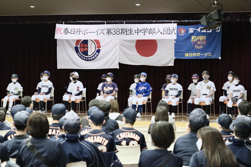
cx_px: 126
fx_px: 704
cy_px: 84
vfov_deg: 13.6
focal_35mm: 101
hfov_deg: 20.2
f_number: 3.6
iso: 2000
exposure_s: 1/100
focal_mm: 67.1
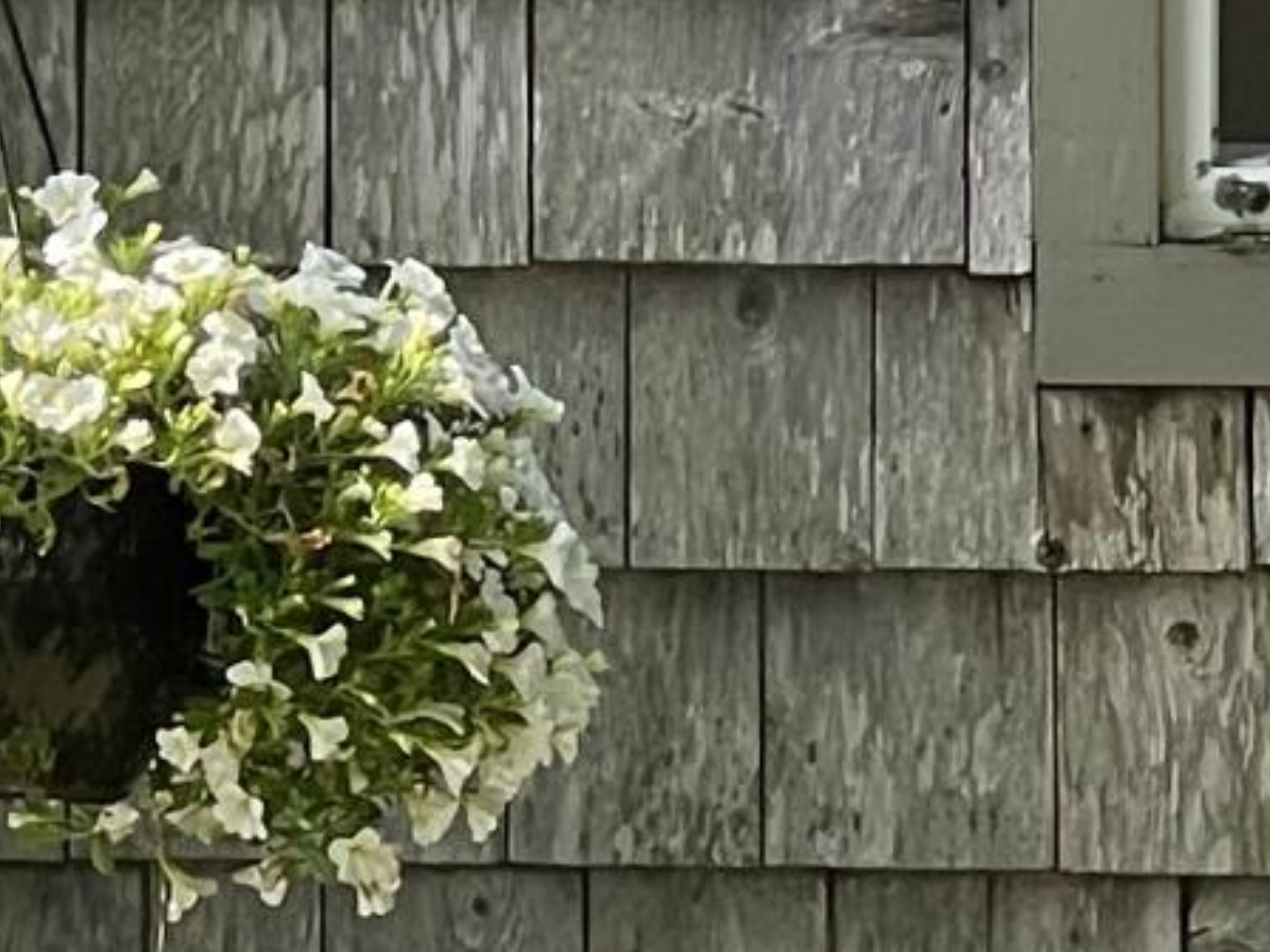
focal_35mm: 348
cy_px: 51
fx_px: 12768
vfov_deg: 4.3
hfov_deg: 5.5
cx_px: -1755
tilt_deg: +2.8
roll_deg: -0.8
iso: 25
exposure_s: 1/167
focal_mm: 6
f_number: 2
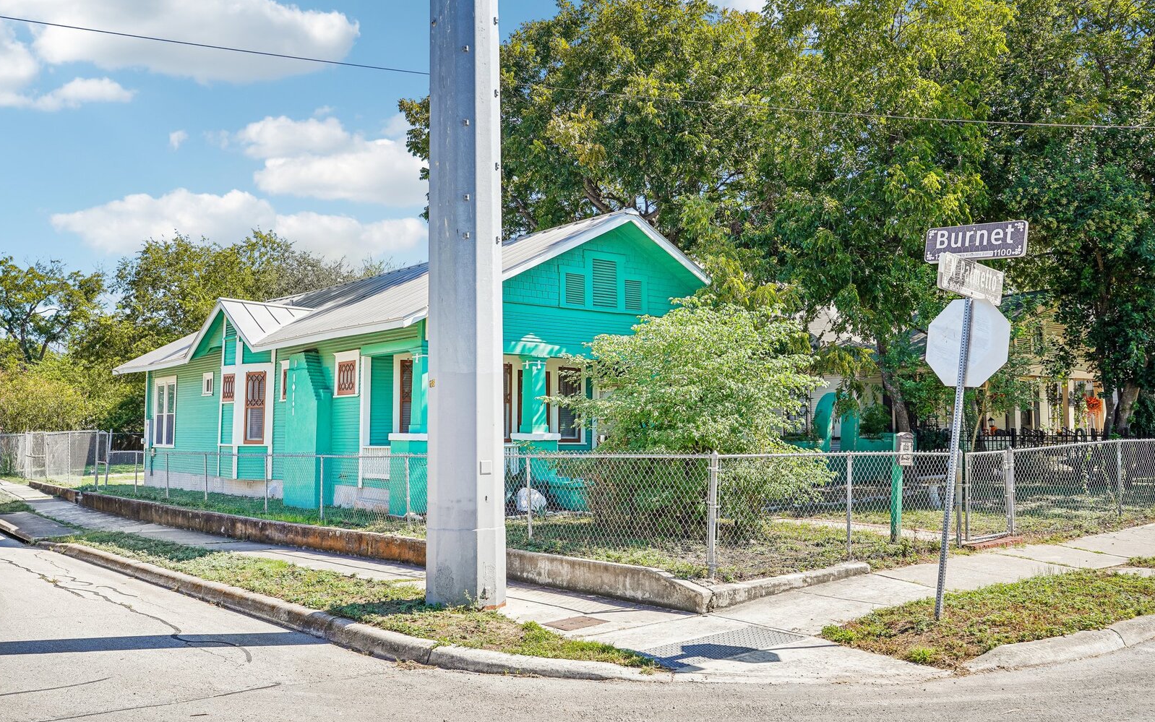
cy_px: 366
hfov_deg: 60.4
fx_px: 992
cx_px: 579
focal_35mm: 32
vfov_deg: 40.0
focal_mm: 30.5
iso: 100
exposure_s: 1/160
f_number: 8
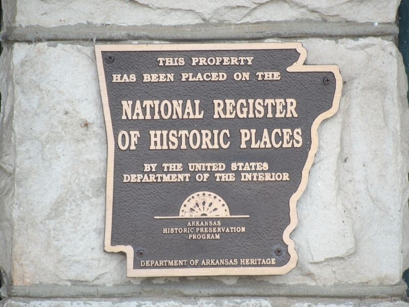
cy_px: 154
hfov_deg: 2.8
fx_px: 8495
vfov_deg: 2.1
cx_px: 204
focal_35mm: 719
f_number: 4.4
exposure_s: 1/100
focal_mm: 128.9
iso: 177
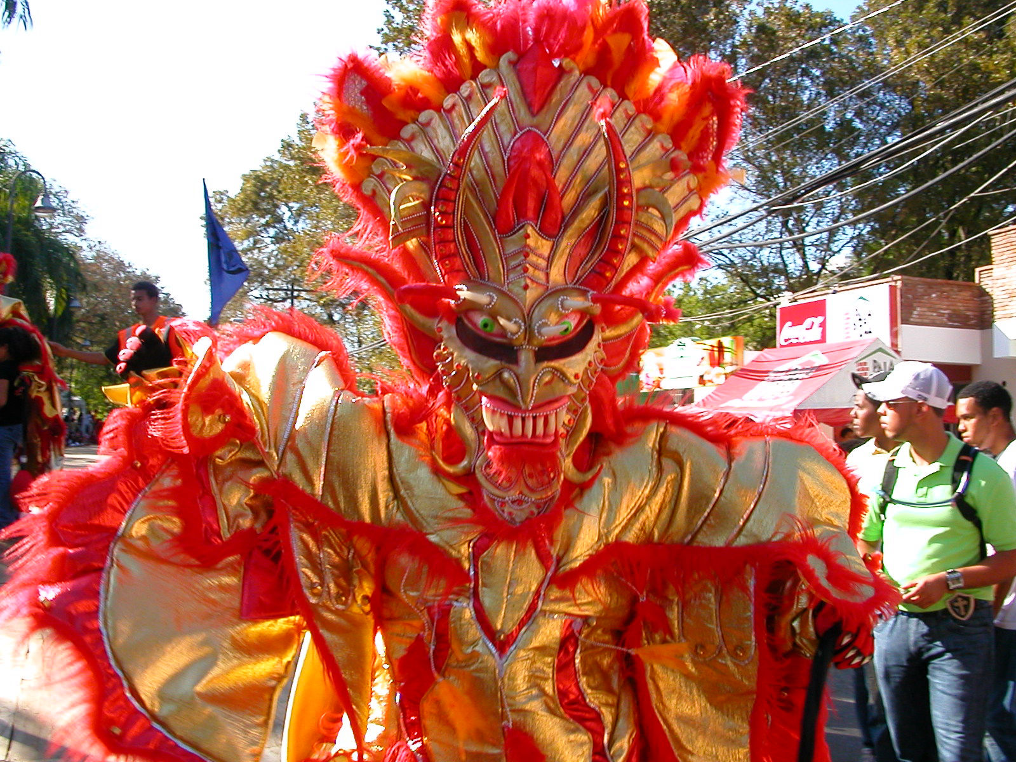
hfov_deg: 50.1
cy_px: 381
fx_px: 1086
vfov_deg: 38.7
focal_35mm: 37
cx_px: 508
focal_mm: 5.6
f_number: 4.5
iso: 100
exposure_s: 1/191
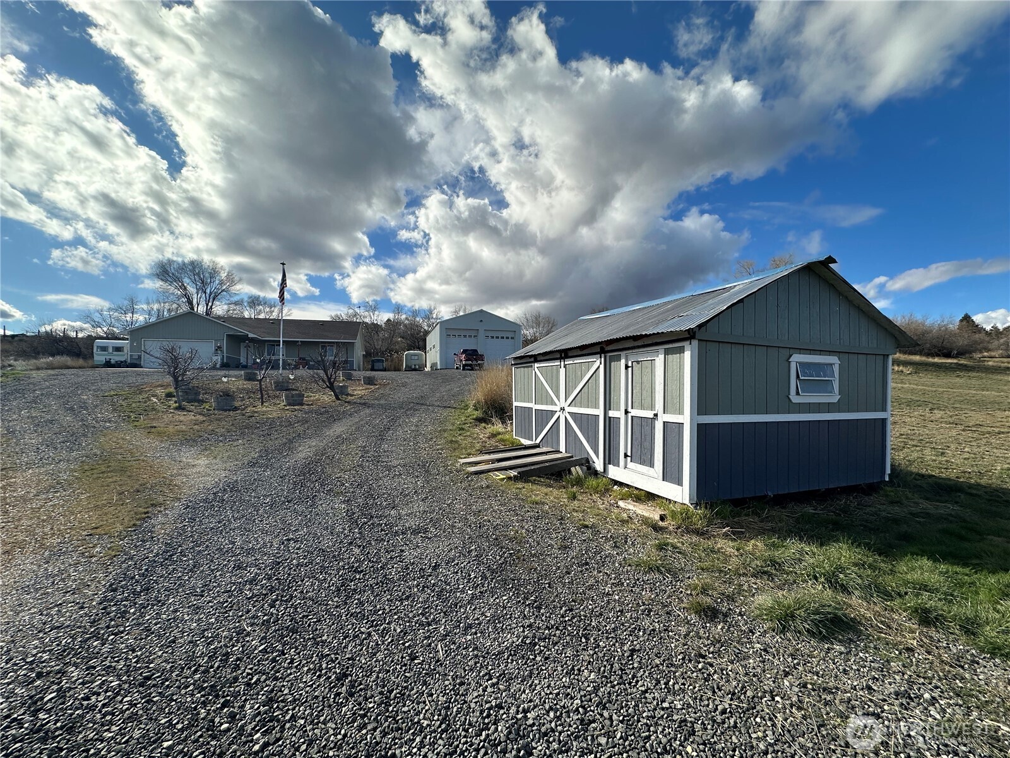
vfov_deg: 85.7
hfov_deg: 102.1
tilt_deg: +2.2
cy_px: 379
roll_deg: +0.5
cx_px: 505
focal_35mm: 14
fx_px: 408
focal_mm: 2.22
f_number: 2.2
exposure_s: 1/2564
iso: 40
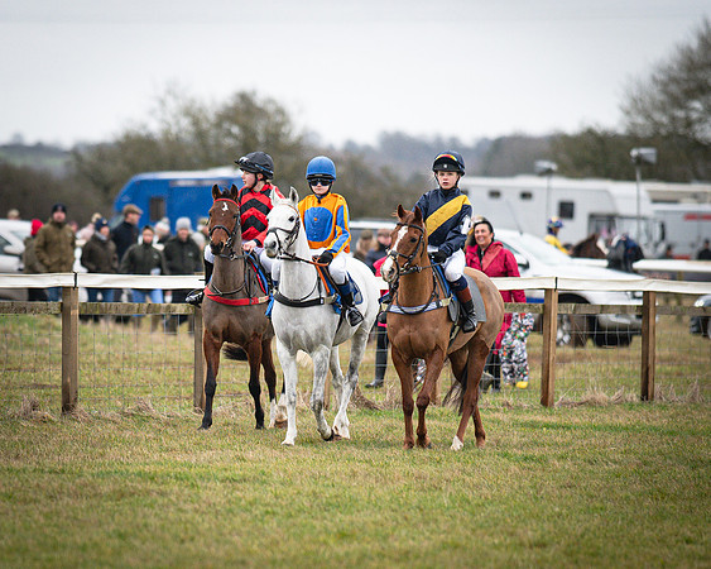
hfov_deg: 5.5
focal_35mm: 350
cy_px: 410
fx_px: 7367
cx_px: 241
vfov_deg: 4.4
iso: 800
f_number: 1.9
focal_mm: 135
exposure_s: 1/1200
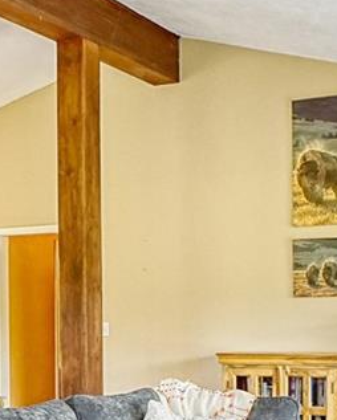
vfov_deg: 26.1
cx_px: 204
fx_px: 884
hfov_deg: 21.5
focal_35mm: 71
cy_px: 358
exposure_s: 1/10
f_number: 10
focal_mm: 10
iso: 500
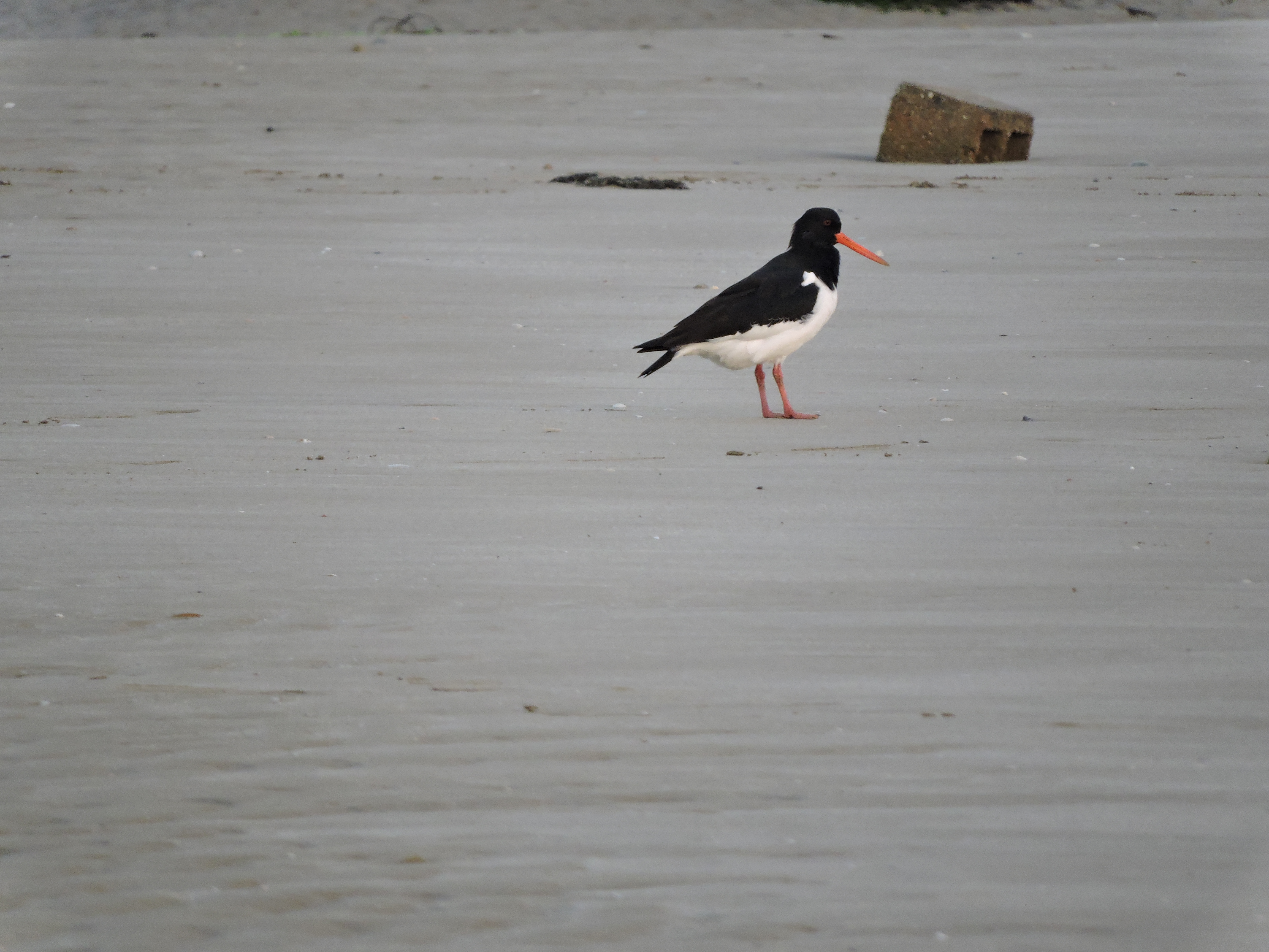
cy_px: 476
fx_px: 43991
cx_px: 634
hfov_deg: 1.7
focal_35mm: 1200
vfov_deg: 1.2
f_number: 6
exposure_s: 1/160
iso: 400
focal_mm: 215
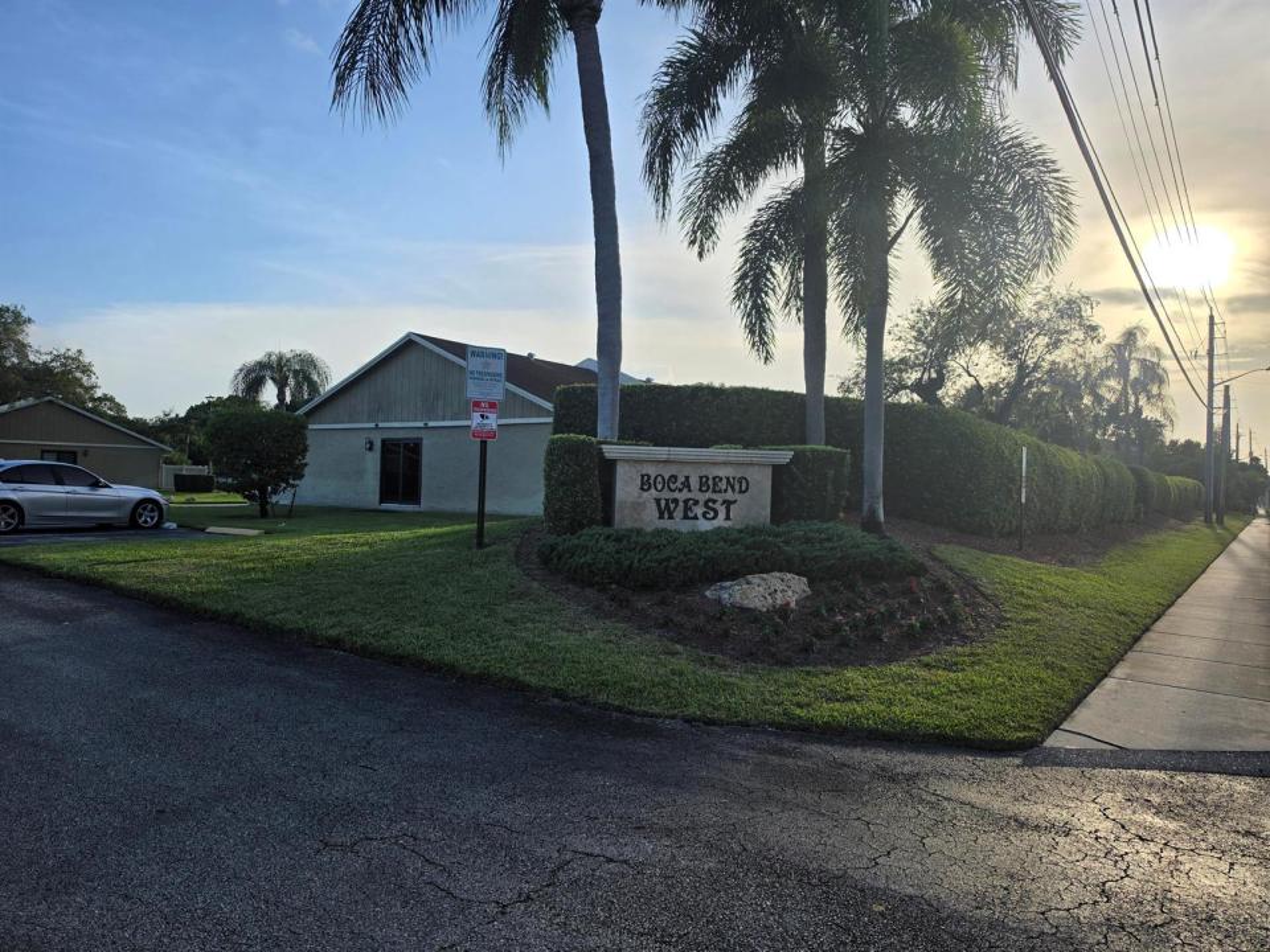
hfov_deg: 73.9
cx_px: 635
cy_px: 476
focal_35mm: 23
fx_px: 844
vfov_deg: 58.9
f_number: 1.4
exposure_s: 1/7939
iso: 40
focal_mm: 6.5
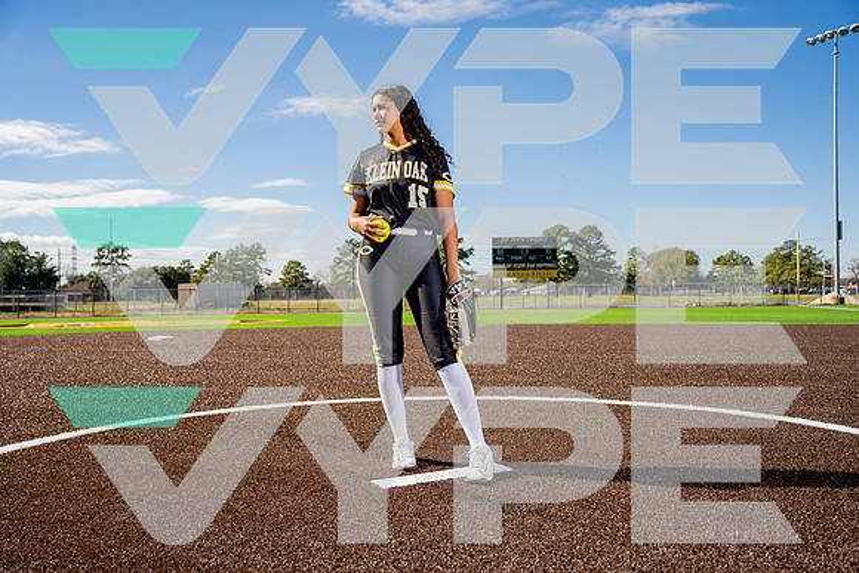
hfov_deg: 63.6
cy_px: 286
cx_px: 430
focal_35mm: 29
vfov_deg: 45.0
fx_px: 692
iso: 100
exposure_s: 1/1000
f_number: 4
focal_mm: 29
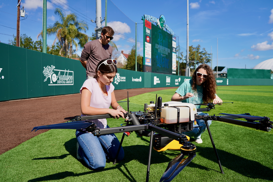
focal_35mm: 28
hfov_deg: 65.5
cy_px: 91
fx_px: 212
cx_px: 136
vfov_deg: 46.4
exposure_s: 1/1000
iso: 100
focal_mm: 28
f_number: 4.5
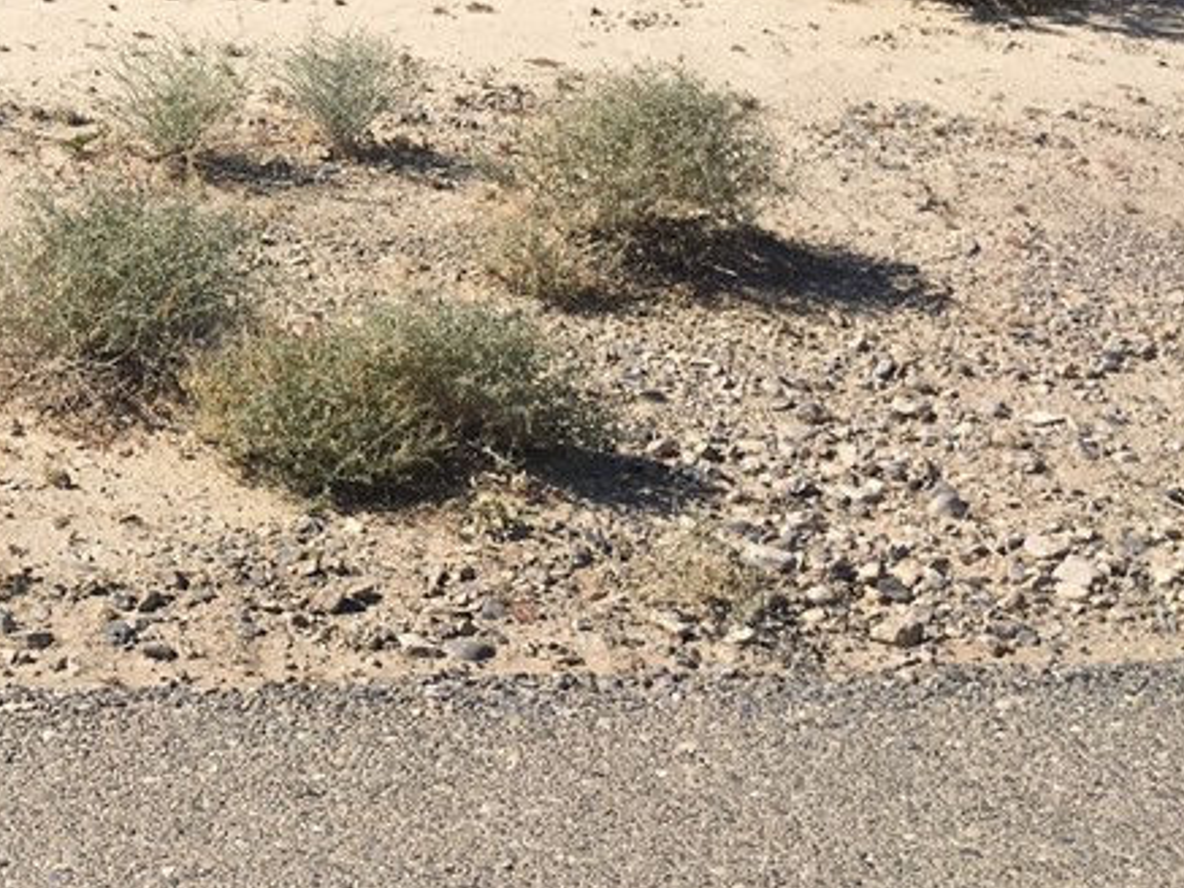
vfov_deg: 20.9
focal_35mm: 68
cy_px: 14
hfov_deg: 26.5
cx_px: -81
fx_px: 2326
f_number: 2.2
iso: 25
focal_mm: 4.15
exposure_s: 1/2747
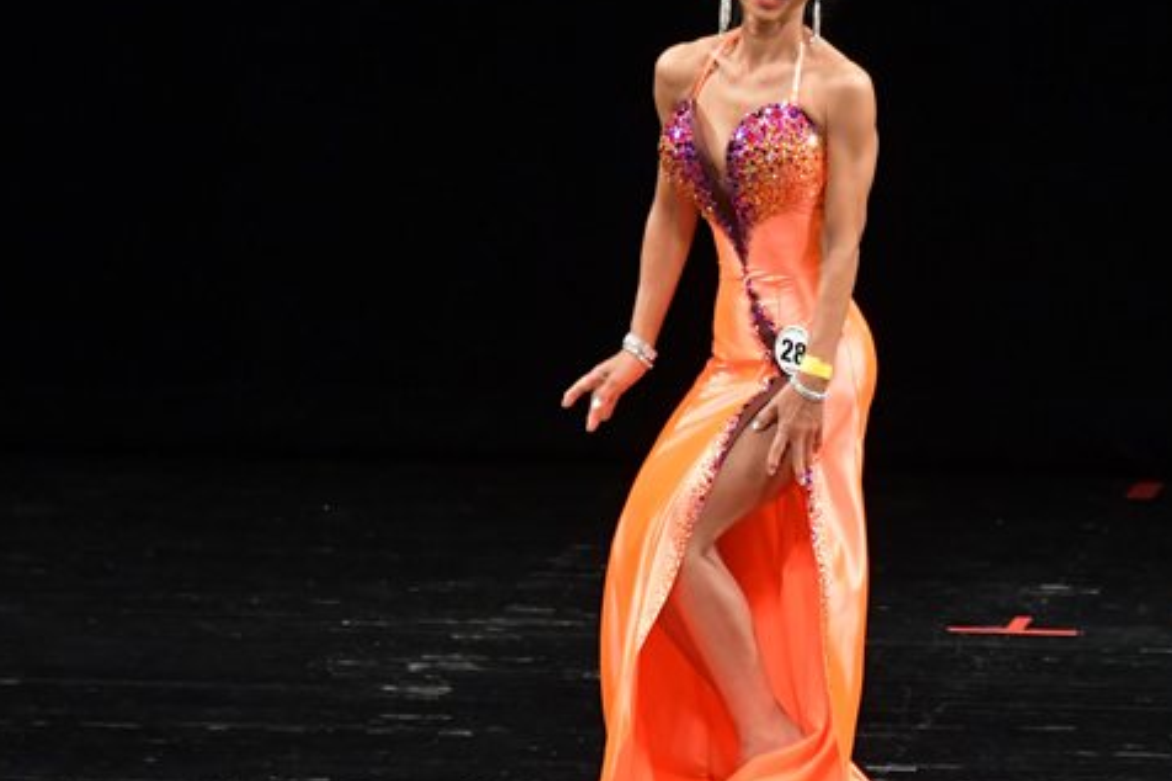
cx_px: 821
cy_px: 325
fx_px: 15881
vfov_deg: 2.8
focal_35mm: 488
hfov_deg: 4.2
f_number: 5.6
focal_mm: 200
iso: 3200
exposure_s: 1/400
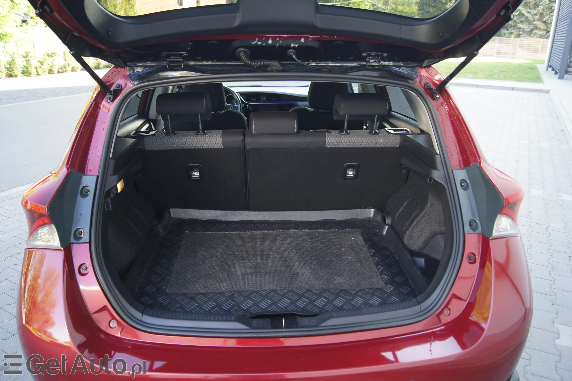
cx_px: 286
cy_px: 190
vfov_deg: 47.9
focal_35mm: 27
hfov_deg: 67.4
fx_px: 429
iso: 125
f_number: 3.5
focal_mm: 18
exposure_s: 1/30
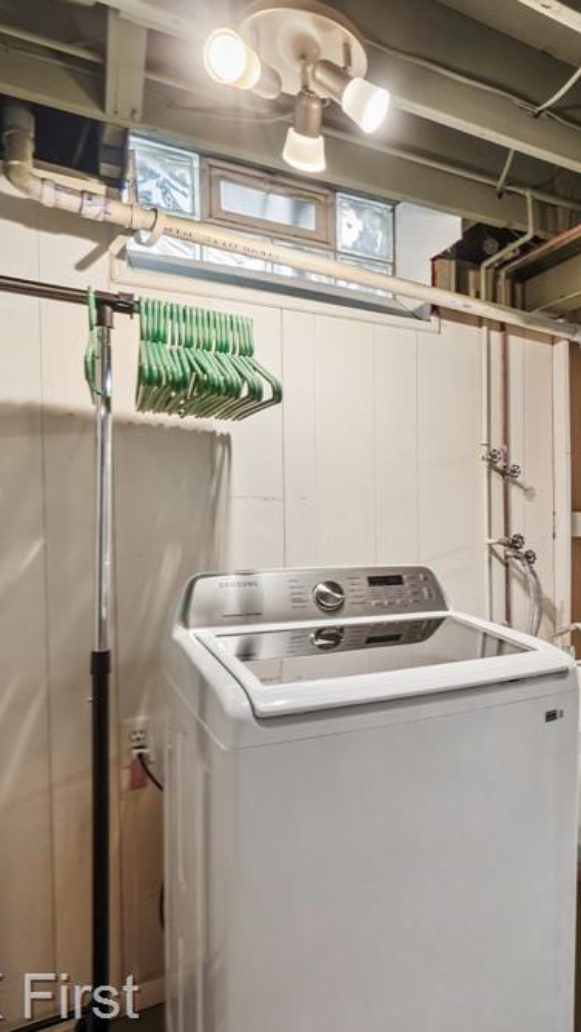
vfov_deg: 76.3
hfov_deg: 42.8
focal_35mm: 24
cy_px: 518
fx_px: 657
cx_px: 546
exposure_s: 1/4
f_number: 8
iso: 400
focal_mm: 10
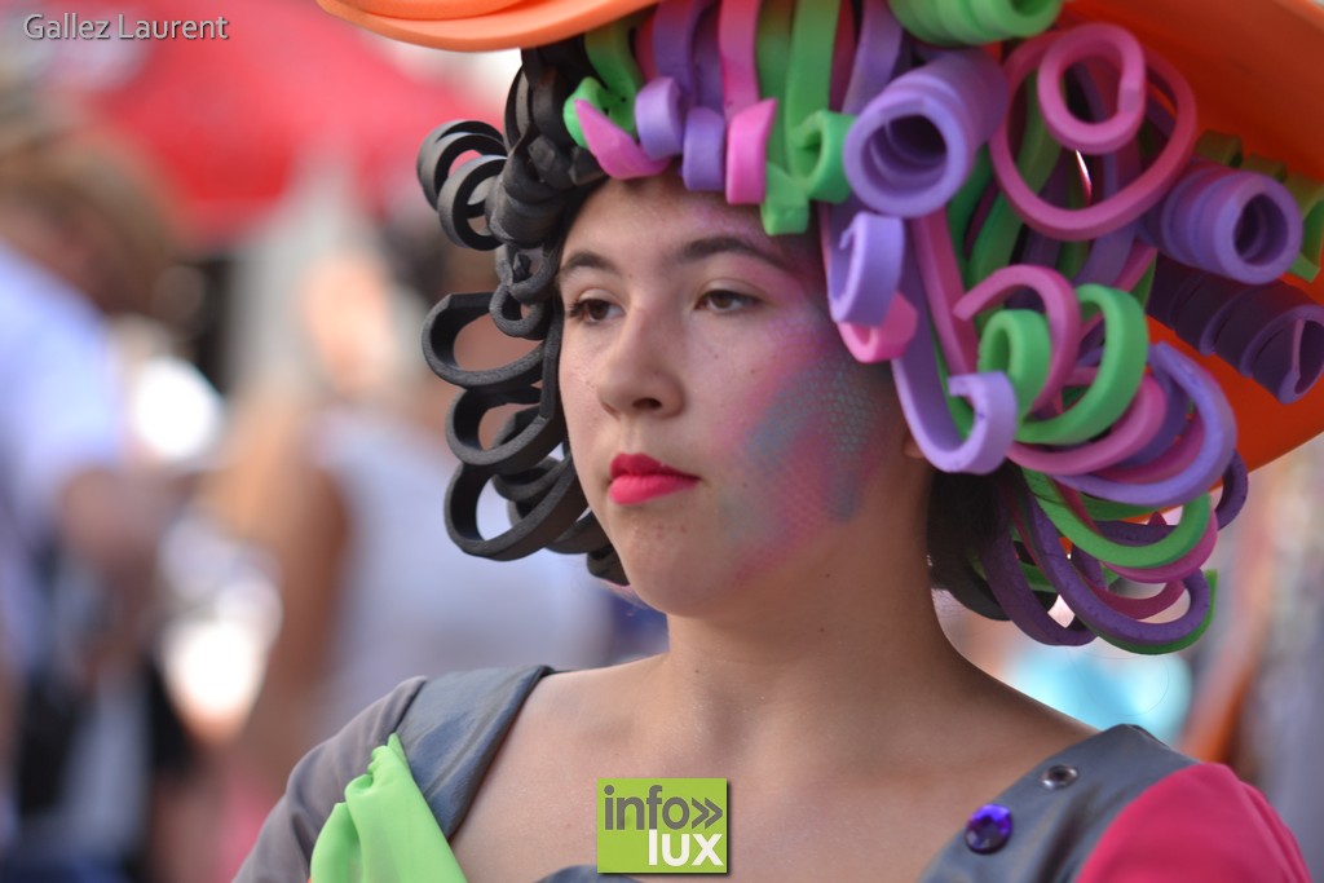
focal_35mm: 168
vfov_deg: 8.2
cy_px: 442
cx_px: 662
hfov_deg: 12.2
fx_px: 6179
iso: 100
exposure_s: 1/250
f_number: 3.2
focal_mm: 112
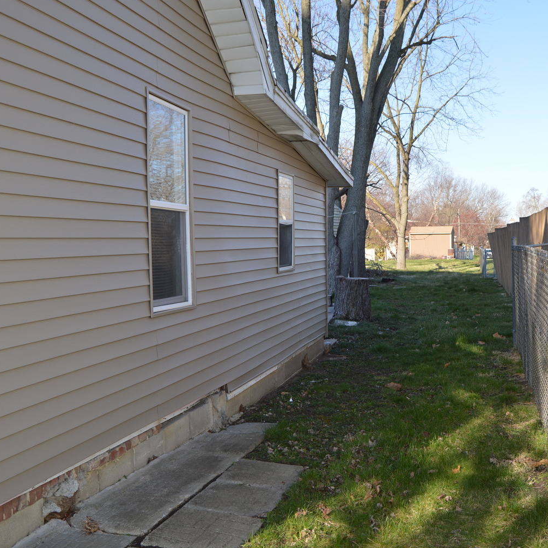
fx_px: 663
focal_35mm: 37
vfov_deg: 44.9
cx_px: 326
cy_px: 273
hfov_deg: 44.7
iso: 100
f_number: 5.6
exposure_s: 1/200
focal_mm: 18
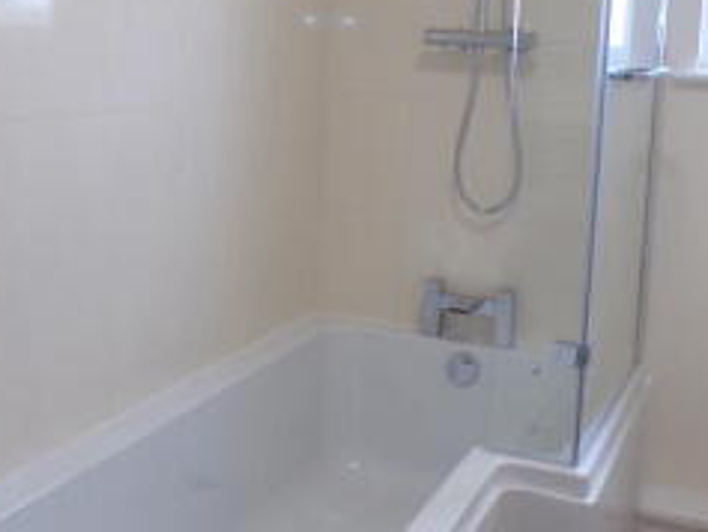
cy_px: 157
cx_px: 160
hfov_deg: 32.0
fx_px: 1207
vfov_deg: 24.7
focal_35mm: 59
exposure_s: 1/42
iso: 100
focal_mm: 4.3
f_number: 3
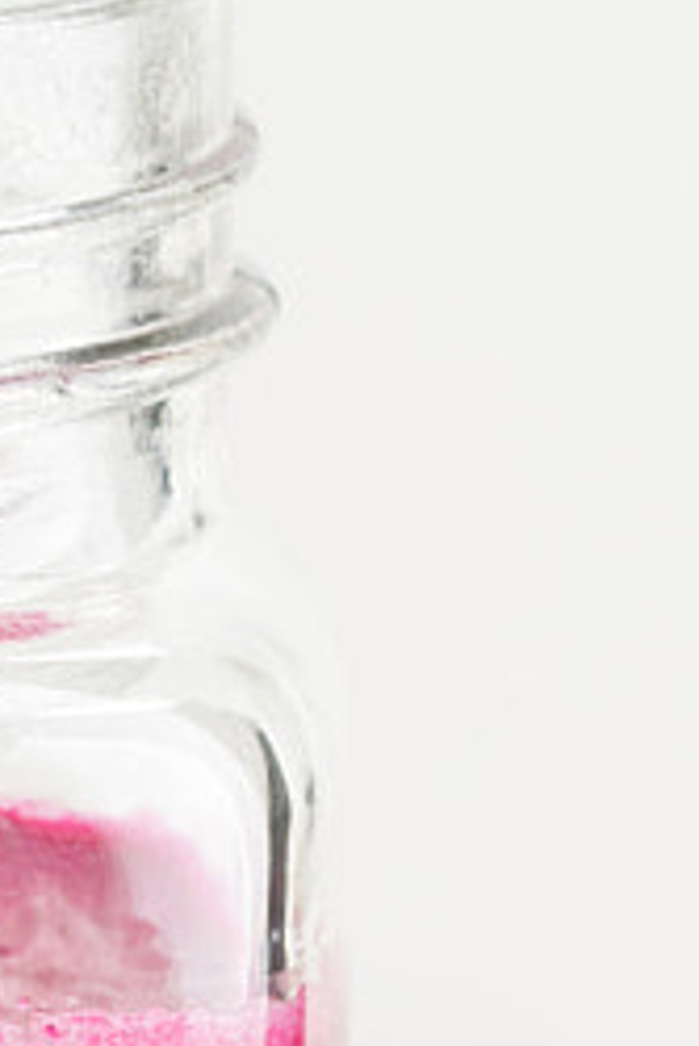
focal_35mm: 640
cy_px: 795
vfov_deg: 3.2
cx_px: -774
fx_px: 18613
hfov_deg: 2.1
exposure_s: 1/125
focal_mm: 100
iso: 100
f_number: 7.1
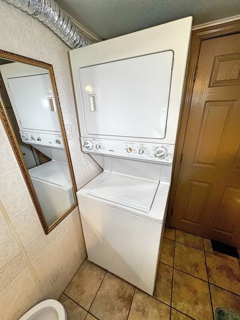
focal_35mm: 13
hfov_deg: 89.9
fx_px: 120
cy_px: 160
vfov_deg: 106.2
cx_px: 120
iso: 64
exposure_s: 1/120
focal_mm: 1.57
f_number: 1.8
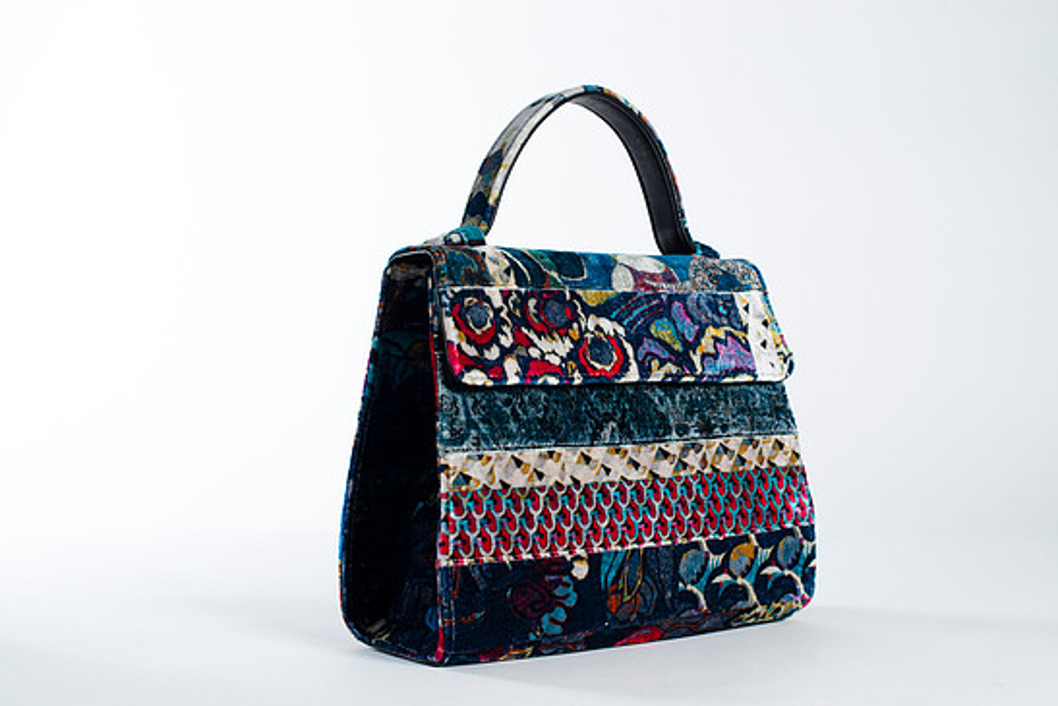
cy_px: 368
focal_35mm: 53
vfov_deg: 25.5
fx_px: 1558
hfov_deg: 37.5
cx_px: 551
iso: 200
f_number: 7.1
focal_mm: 50
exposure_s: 1/200
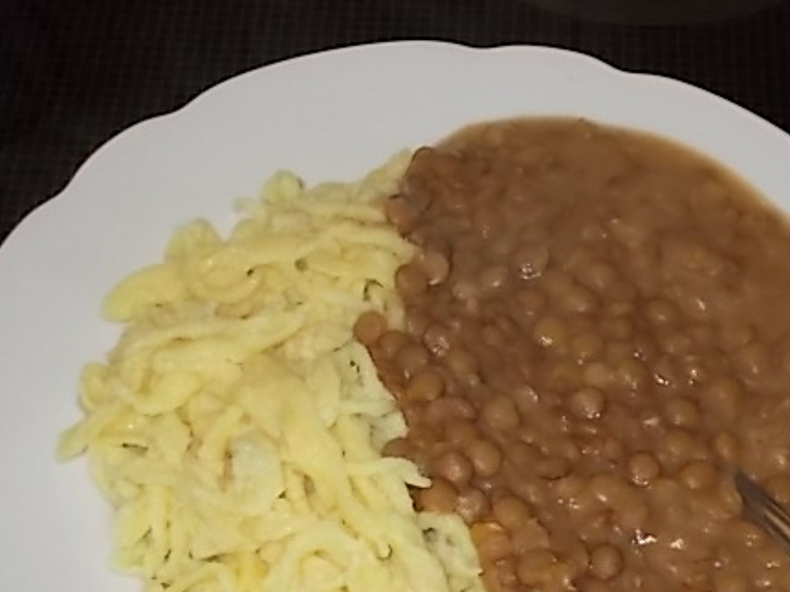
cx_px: 478
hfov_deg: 20.0
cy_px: 425
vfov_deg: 15.0
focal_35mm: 98
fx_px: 2236
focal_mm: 11.8
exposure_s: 1/60
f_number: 5.3
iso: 200
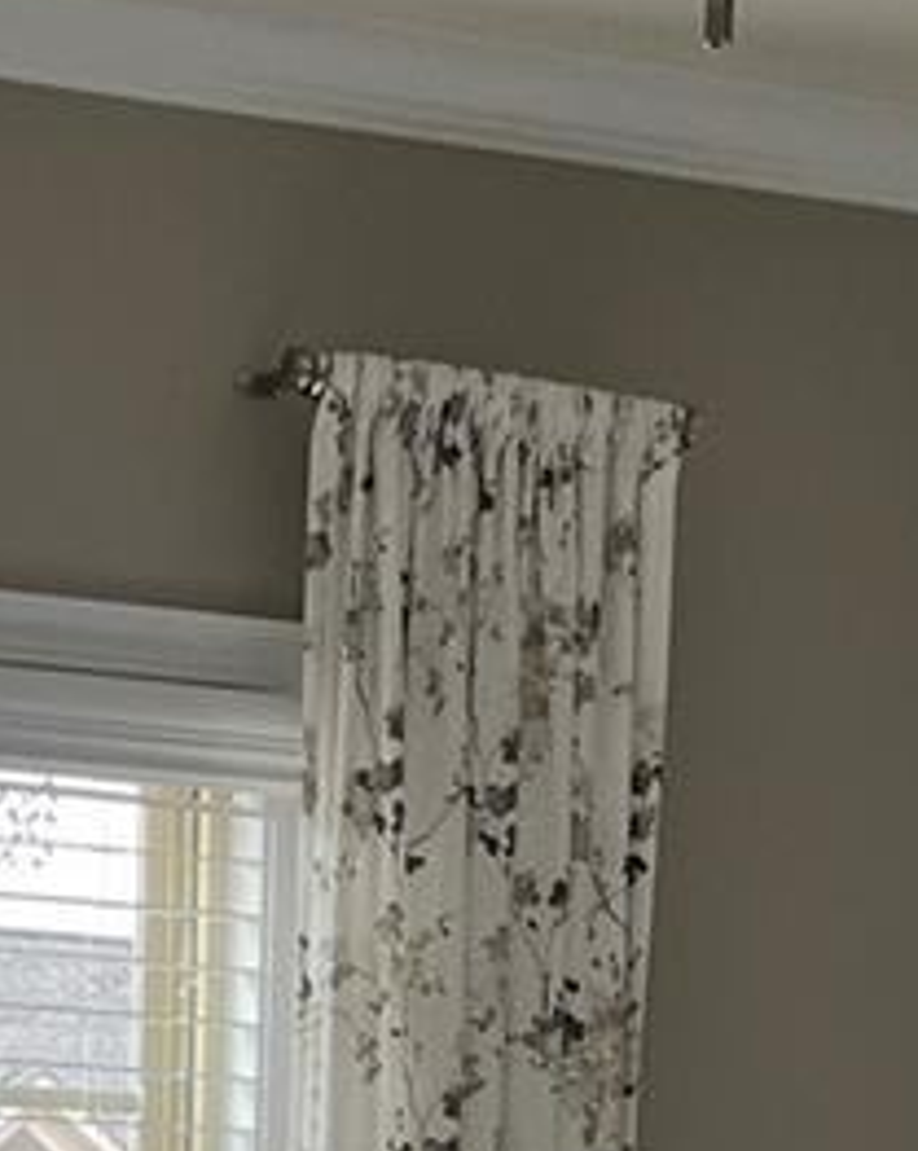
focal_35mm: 149
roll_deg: -0.6
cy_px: 2473
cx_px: -13
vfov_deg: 11.4
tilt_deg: -10.2
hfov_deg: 10.3
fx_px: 5069
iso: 64
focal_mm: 5.1
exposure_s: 1/122
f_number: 1.6
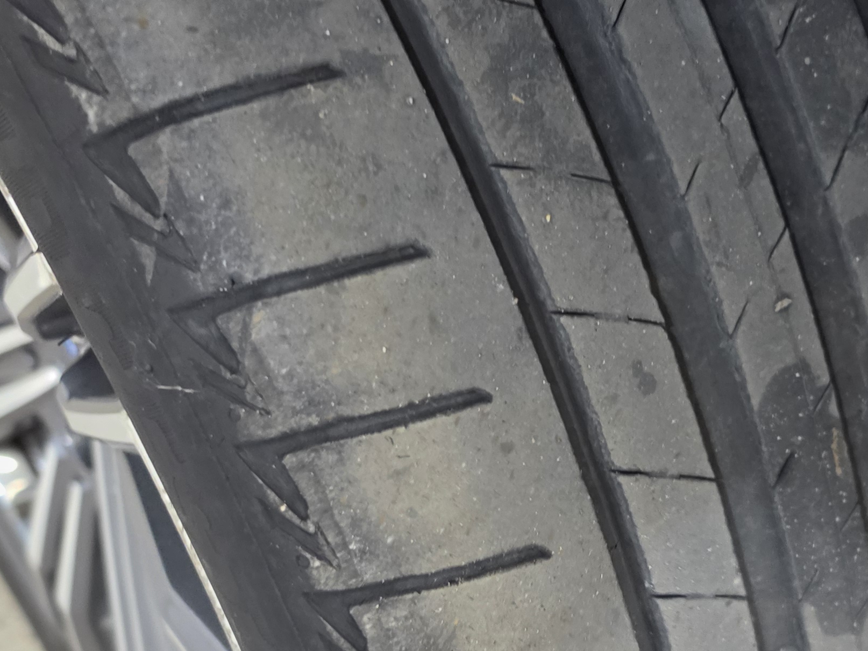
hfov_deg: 33.7
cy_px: 469
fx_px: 1429
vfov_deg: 25.4
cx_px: 478
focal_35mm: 57
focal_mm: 6.5
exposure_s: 1/100
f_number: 1.4
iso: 640
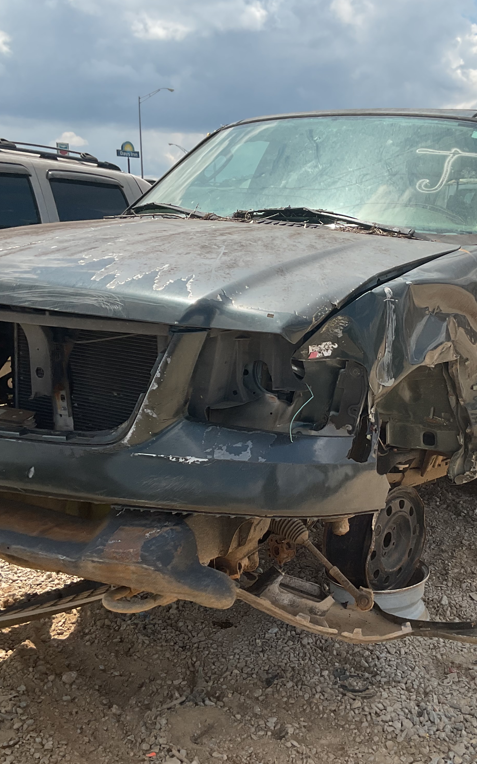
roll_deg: +0.3
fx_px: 874
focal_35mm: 42
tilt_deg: -11.7
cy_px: 388
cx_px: 332
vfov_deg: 47.2
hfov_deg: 30.2
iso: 16
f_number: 1.8
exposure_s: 1/1984
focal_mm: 3
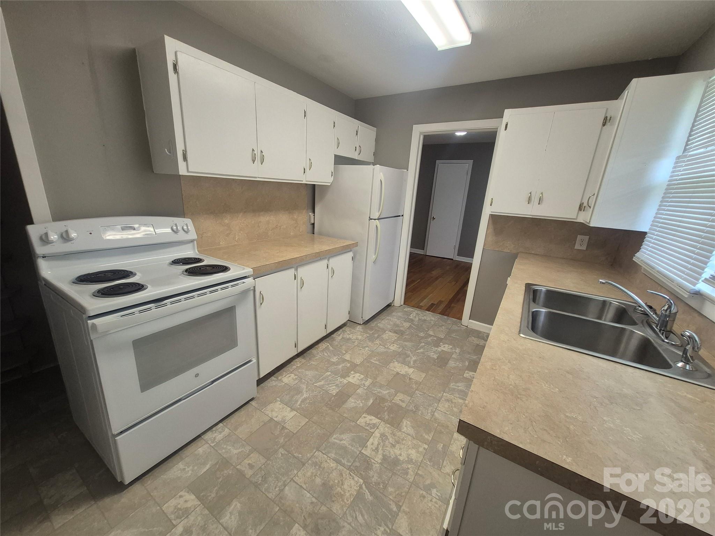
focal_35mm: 13
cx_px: 358
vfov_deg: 89.9
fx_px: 269
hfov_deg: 106.2
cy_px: 268
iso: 125
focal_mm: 1.74
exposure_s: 1/60
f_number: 2.2
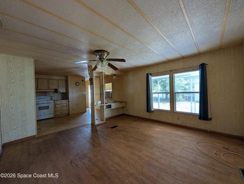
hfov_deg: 110.5
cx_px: 122
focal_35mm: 12
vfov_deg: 94.6
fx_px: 85
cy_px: 92
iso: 54
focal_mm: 2.02
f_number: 1.7
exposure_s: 1/65.2
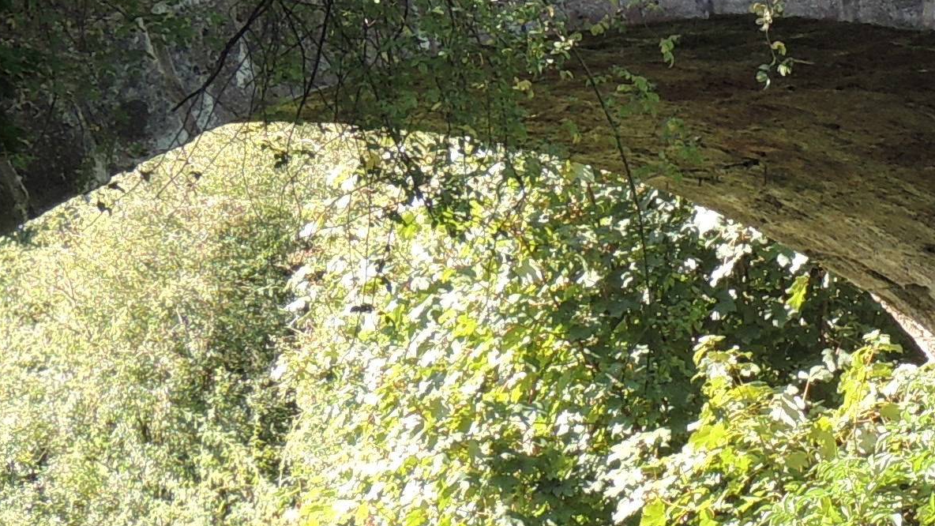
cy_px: 139
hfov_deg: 10.1
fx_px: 5256
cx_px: 873
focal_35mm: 212
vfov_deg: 5.7
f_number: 3.6
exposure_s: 1/100
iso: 100
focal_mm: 8.9
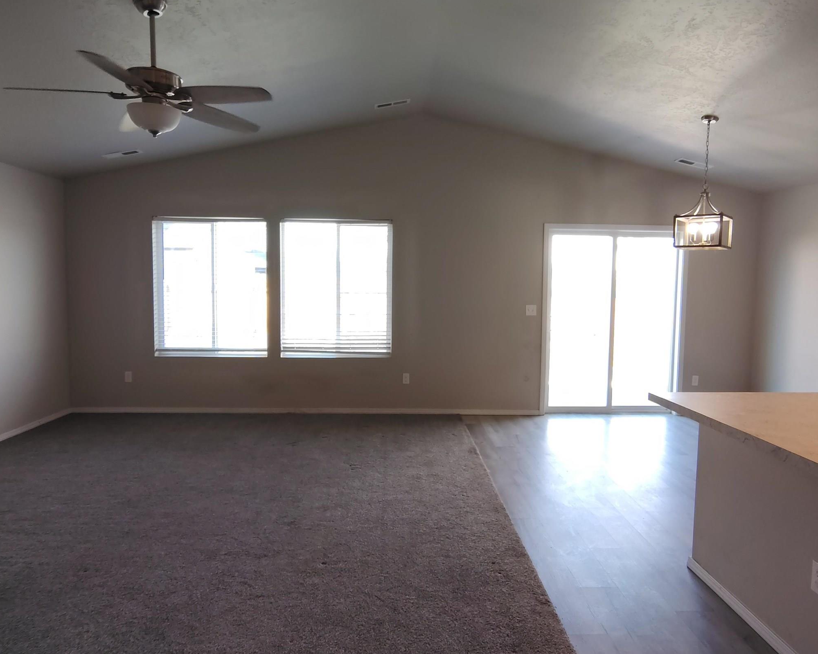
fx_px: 581
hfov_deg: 70.3
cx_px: 421
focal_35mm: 24
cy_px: 324
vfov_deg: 58.8
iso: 192
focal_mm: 2.13
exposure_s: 1/60
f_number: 2.2
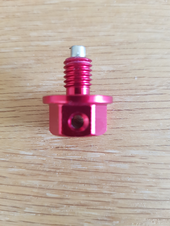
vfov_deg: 67.3
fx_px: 170
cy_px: 113
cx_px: 85
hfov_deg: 53.1
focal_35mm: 26
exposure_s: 1/17
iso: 200
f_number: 1.7
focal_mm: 4.2
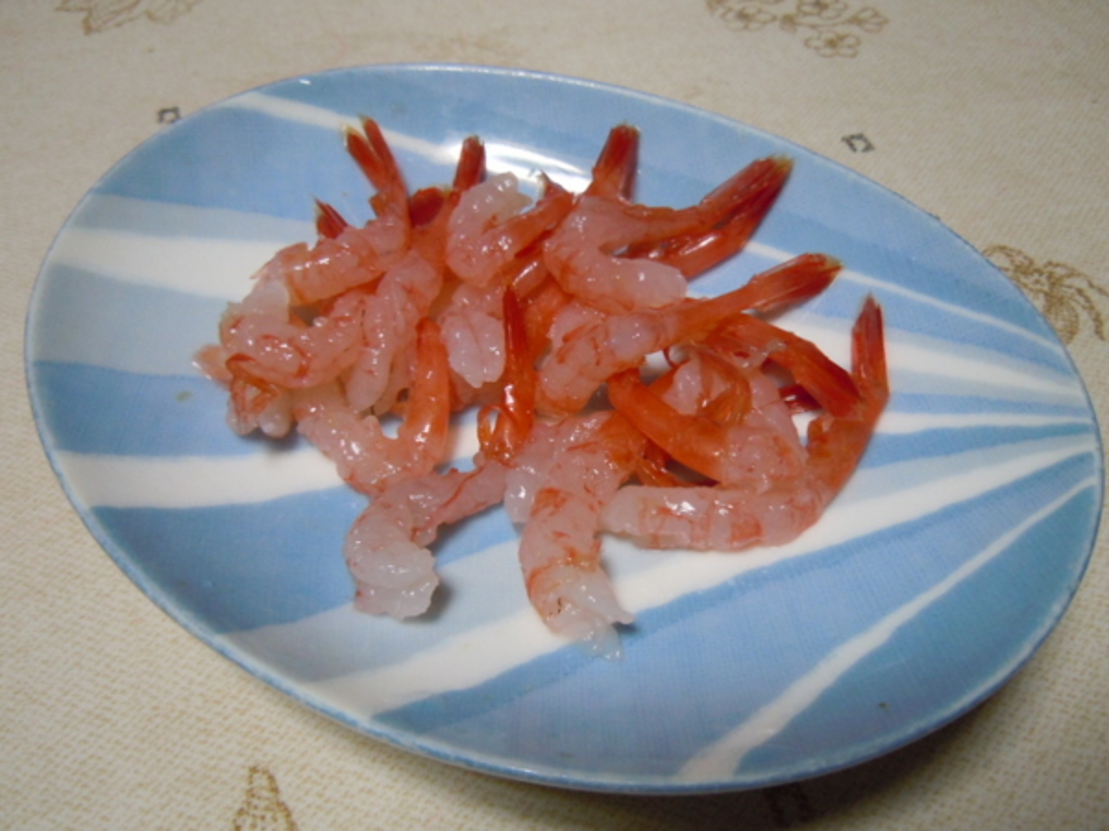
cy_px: 416
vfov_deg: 46.8
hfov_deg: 60.0
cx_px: 554
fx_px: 961
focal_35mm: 30
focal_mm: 5.4
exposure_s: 1/50
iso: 400
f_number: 3.5
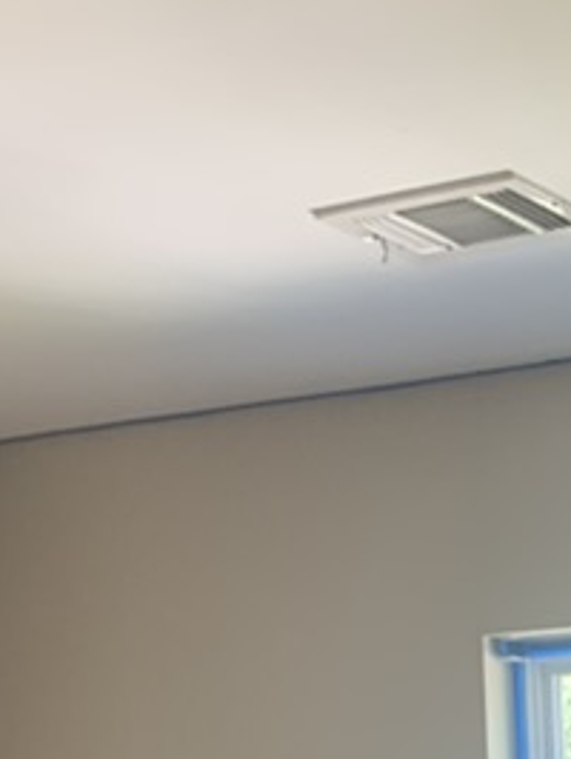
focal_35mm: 100
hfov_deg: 13.4
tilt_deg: -7.8
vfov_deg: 16.0
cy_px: 1450
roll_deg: +0.6
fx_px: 2196
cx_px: 1002
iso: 125
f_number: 1.8
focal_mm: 4.25
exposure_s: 1/60
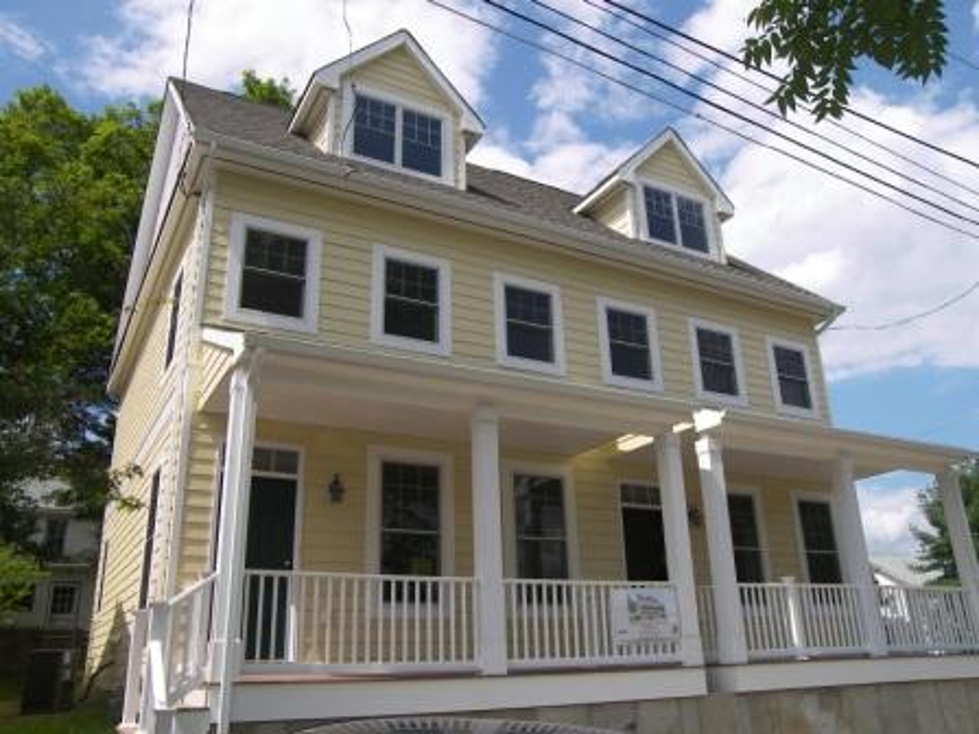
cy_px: 367
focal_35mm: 28
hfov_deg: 63.4
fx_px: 792
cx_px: 490
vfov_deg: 49.7
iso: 50
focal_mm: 5.9
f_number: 2.8
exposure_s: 1/1000
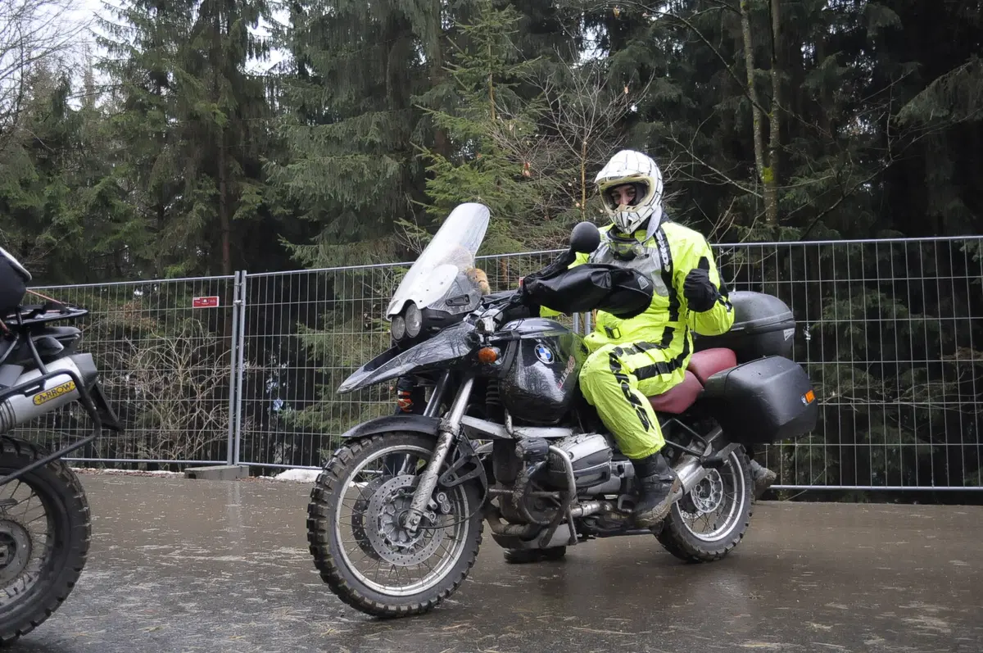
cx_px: 492
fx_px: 818
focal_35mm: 30
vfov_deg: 43.5
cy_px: 326
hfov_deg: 62.0
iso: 1000
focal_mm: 20
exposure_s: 1/250
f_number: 3.8
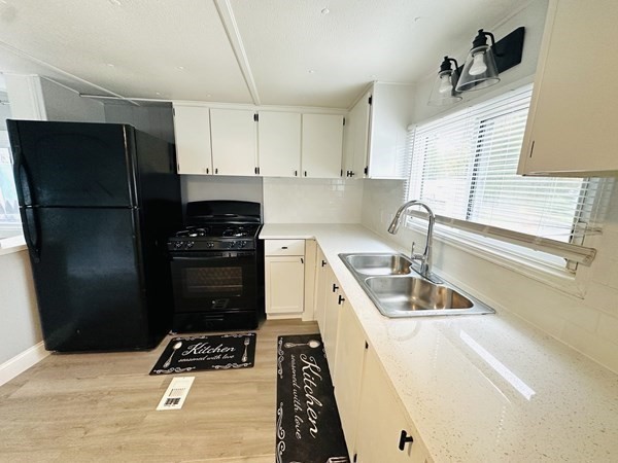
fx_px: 250
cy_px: 232
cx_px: 309
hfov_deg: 102.1
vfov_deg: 85.7
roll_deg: -2.0
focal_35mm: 14
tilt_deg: -12.3
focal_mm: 2.22
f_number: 2.2
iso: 250
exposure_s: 1/120
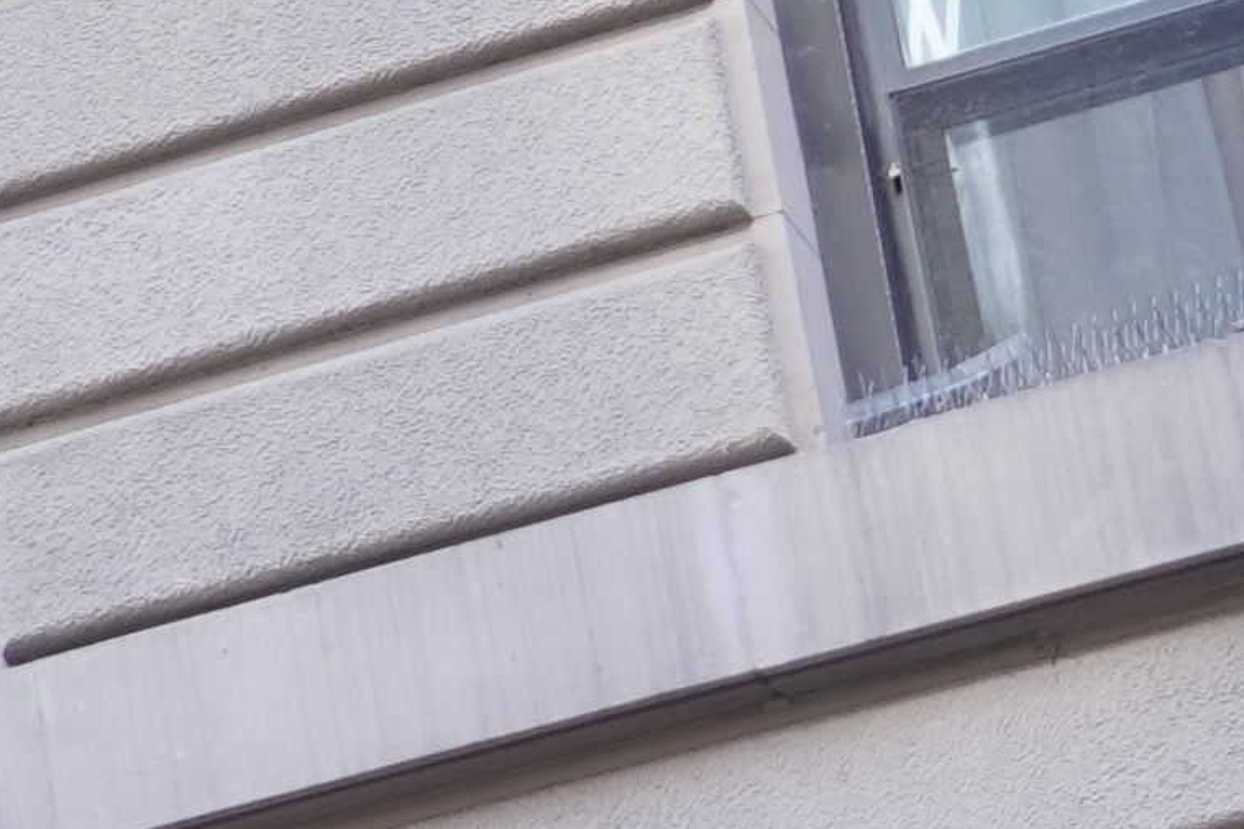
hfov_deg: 5.2
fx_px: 12575
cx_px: -2961
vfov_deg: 3.8
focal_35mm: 364
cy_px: -231
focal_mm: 46
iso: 250
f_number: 4
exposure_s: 1/50
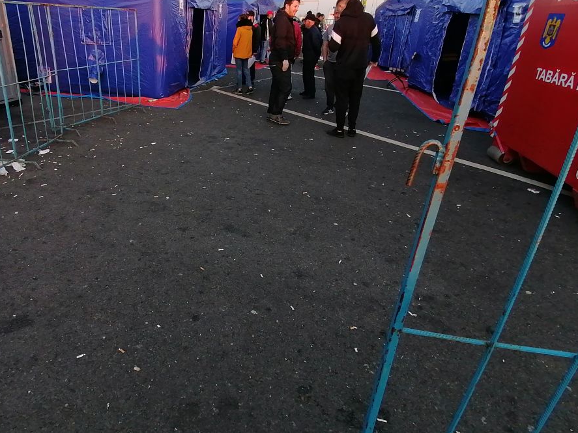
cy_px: 192
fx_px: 384
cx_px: 216
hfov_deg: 72.7
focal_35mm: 23
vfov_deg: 58.7
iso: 64
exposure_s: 1/100
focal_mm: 2.7
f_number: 2.4
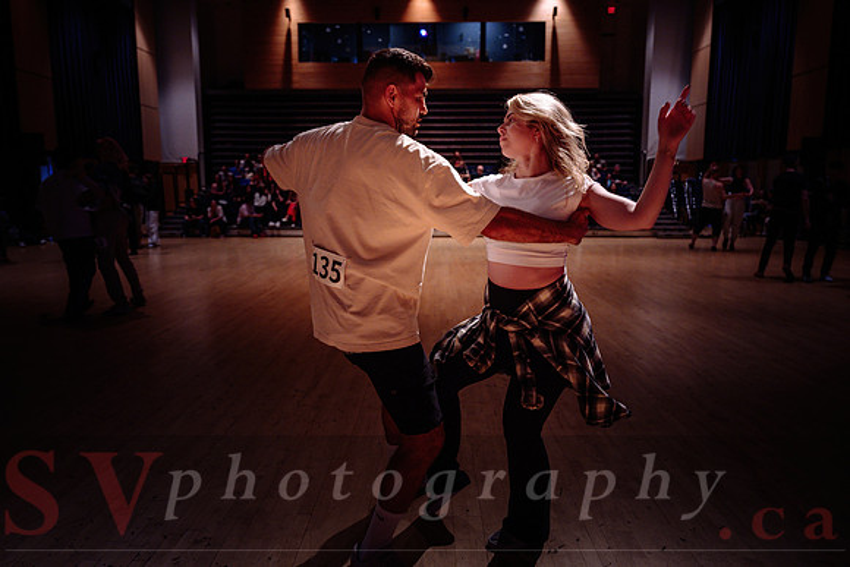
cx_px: 419
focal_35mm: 25
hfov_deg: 70.5
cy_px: 274
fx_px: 601
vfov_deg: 50.5
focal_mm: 24
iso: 1000
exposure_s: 1/160
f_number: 2.8
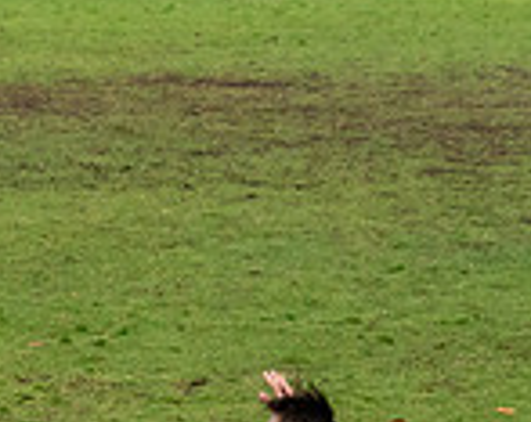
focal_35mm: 436
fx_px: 6838
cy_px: 561
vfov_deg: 3.5
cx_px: -308
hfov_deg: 4.4
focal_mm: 70
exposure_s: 1/1600
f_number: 6.3
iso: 800
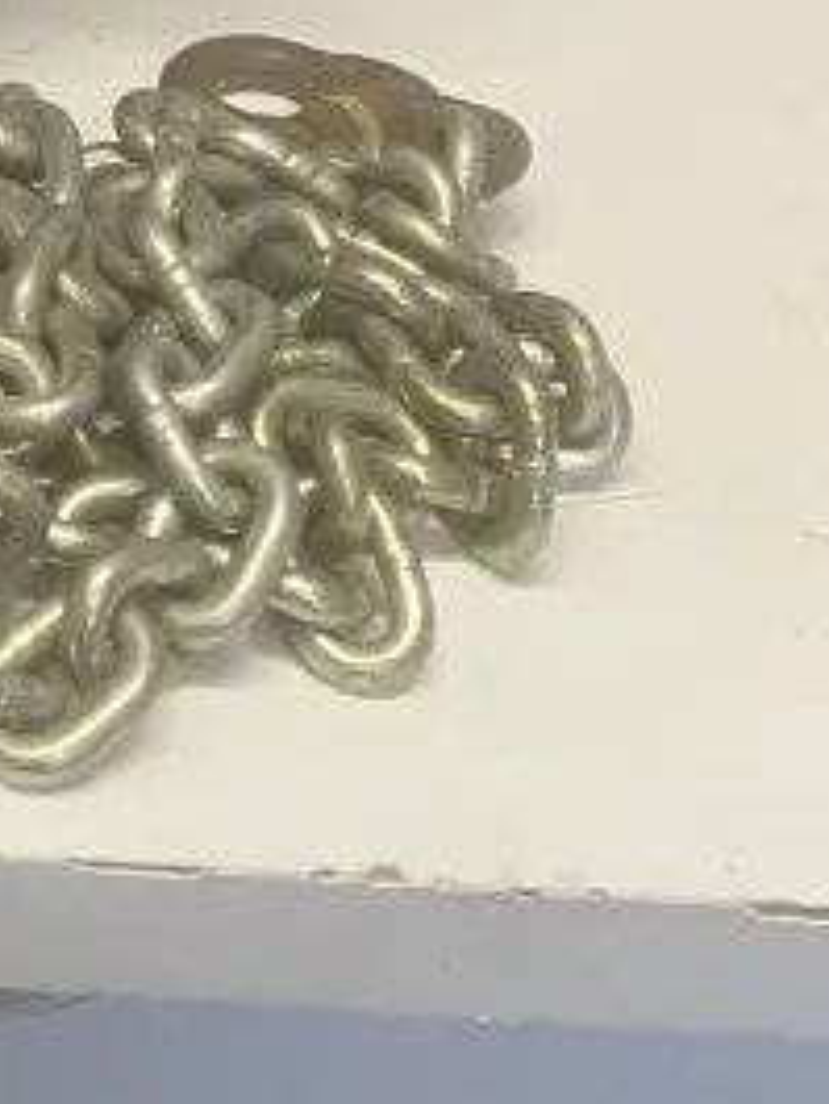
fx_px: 3446
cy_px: -687
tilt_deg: -22.2
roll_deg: -3.6
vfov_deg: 16.2
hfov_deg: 12.4
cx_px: -704
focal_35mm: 108
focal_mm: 3.99
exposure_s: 1/50
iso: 125
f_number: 1.8
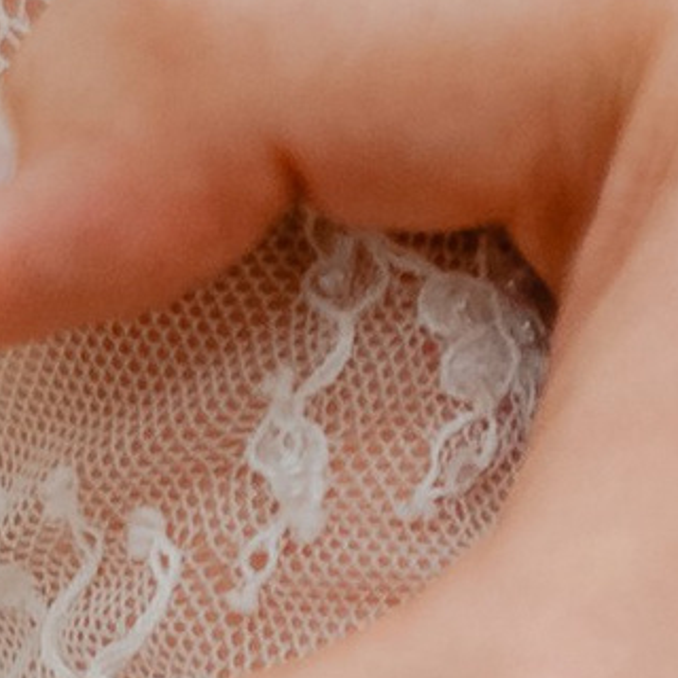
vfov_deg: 3.3
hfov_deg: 3.4
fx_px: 11301
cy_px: 2930
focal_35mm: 510
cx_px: 1479
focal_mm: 50
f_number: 1.8
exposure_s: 1/400
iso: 640
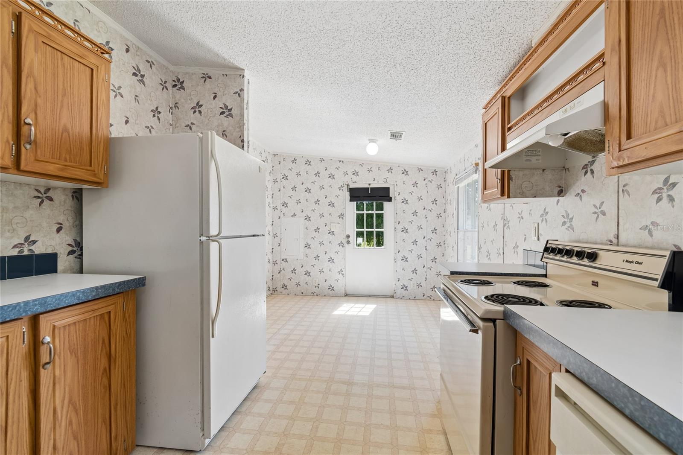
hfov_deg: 100.4
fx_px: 285
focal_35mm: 15
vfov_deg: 77.3
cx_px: 342
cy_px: 228
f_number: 7.1
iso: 100
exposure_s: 1/15
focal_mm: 10
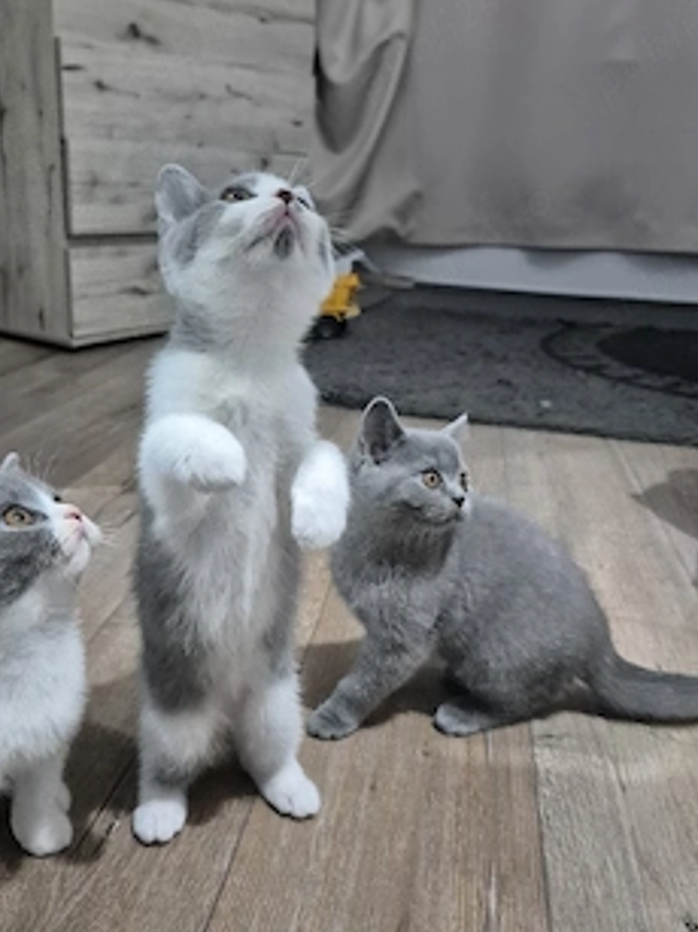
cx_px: 279
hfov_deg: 46.5
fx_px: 807
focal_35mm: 30
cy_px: 534
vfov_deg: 59.7
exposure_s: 1/100
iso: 1600
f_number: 1.8
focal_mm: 5.4
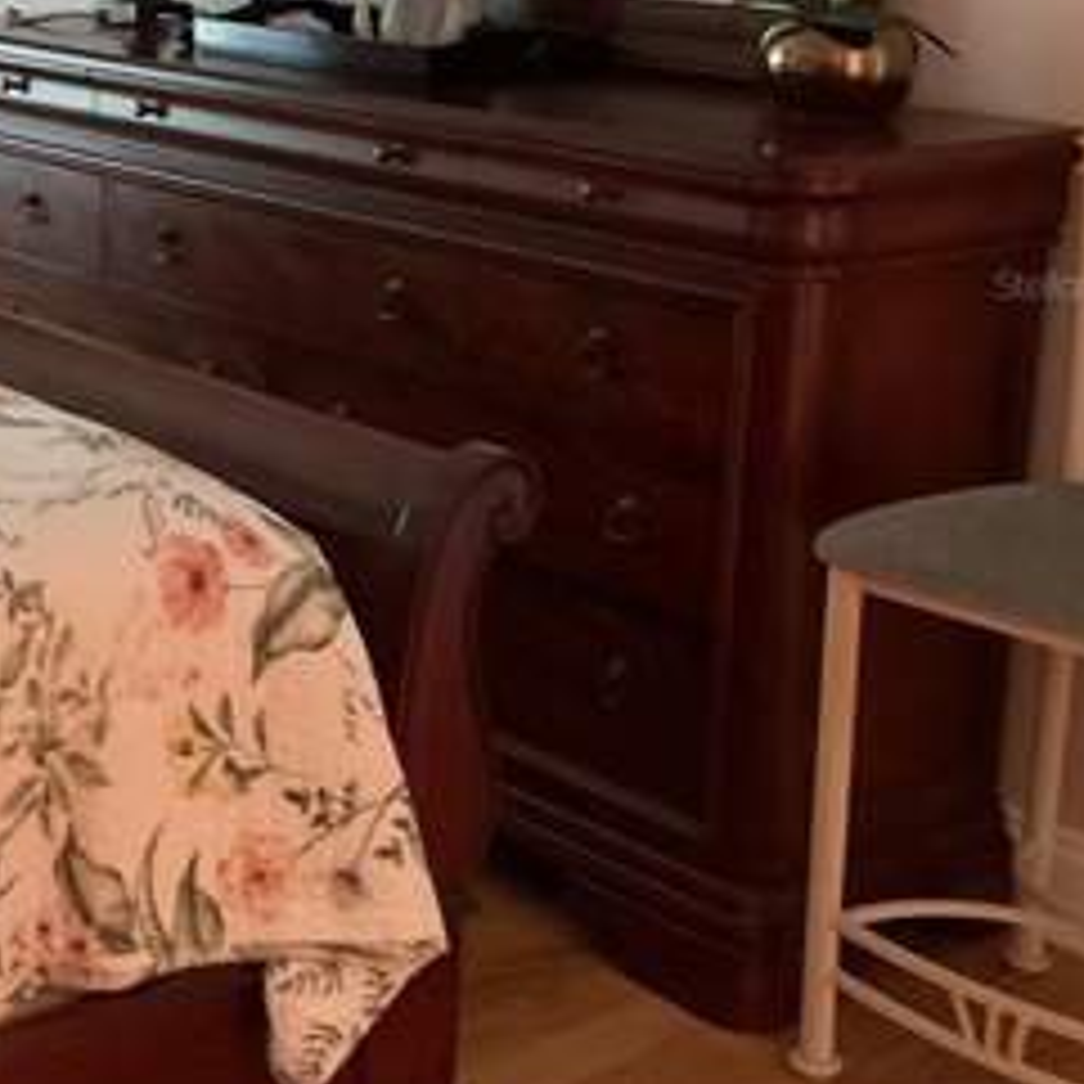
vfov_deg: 25.1
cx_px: 85
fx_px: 2409
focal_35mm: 68
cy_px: 283
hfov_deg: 24.5
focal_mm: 3
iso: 400
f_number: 1.8
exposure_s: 1/30
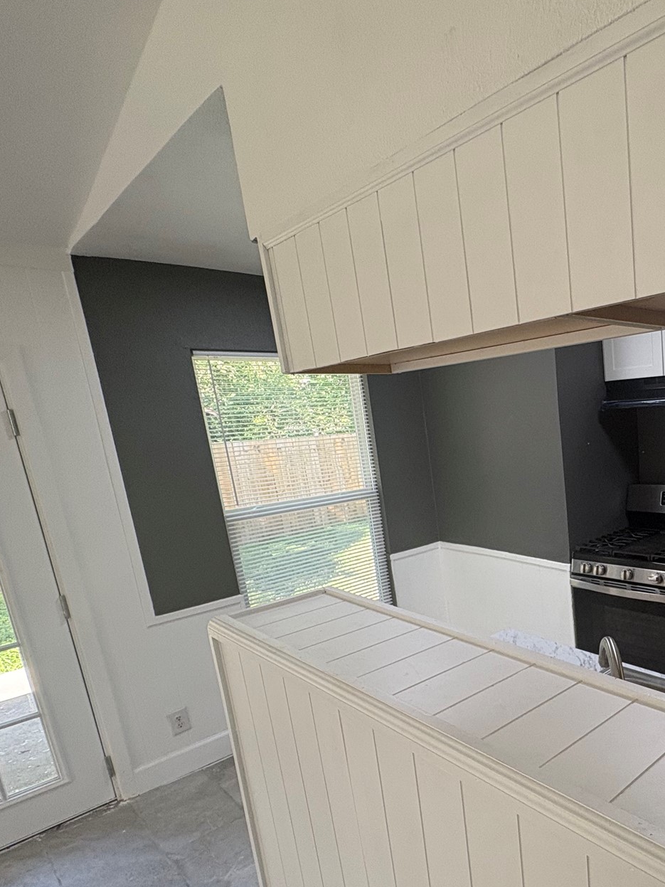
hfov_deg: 52.5
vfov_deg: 73.1
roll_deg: +3.4
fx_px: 589
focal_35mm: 23
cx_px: 586
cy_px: 536
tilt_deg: -12.1
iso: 200
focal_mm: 2.22
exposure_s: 1/120
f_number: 2.2
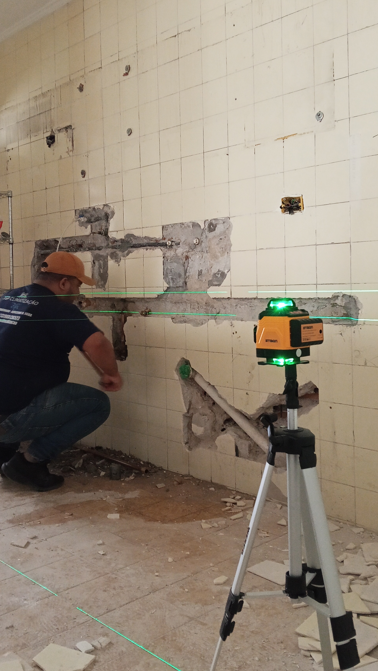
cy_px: 298
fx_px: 624
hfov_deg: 33.7
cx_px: 185
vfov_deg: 56.5
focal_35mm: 35
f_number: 1.8
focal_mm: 3.98
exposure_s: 1/30
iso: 800
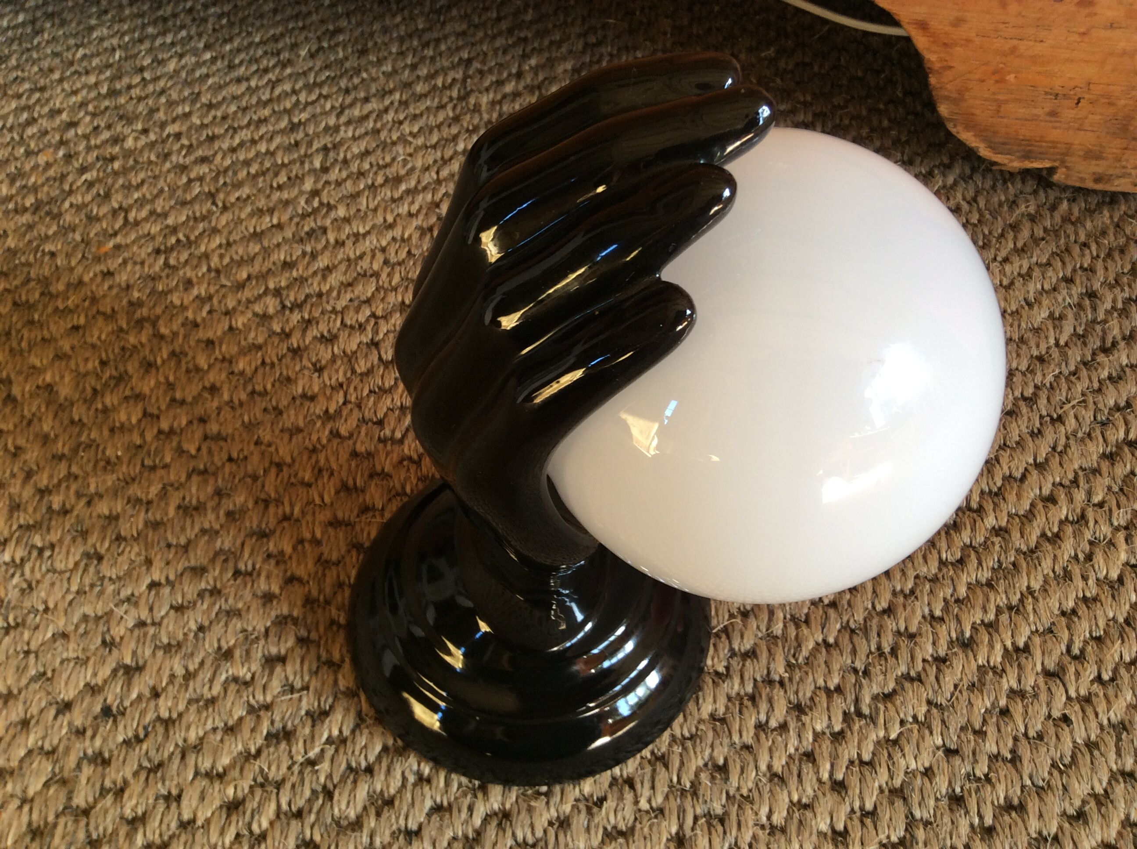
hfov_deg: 56.9
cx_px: 568
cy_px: 424
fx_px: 1050
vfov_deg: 44.1
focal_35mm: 32
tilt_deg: -54.5
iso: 40
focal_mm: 3.3
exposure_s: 1/25
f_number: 2.4
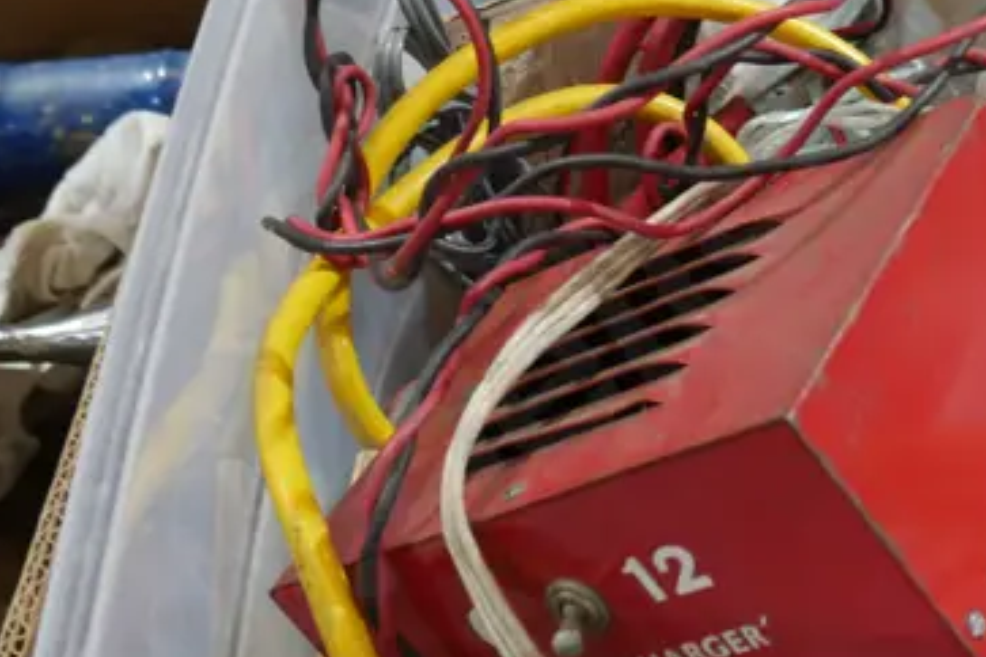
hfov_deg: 22.3
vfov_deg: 15.4
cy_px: 67
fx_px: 2410
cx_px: 983
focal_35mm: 88
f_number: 3.6
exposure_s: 1/60
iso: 640
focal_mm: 15
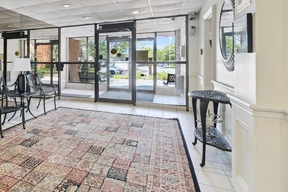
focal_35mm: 25
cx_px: 57
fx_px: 200
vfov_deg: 50.5
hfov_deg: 65.0
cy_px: 66
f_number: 6.3
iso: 800
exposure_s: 1/60
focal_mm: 14
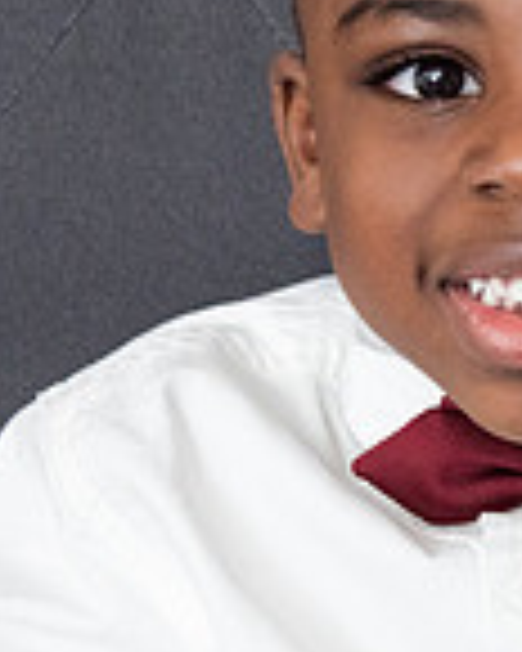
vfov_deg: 8.8
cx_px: 982
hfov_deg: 6.9
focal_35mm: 219
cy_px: 310
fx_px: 4229
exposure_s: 1/200
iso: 1600
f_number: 4
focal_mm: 55
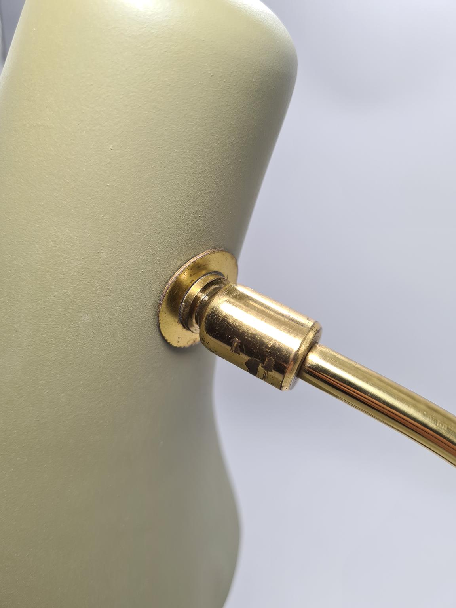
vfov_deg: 67.3
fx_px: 457
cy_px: 304
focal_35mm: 26
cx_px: 228
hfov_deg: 53.1
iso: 50
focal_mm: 5.4
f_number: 1.8
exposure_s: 1/278
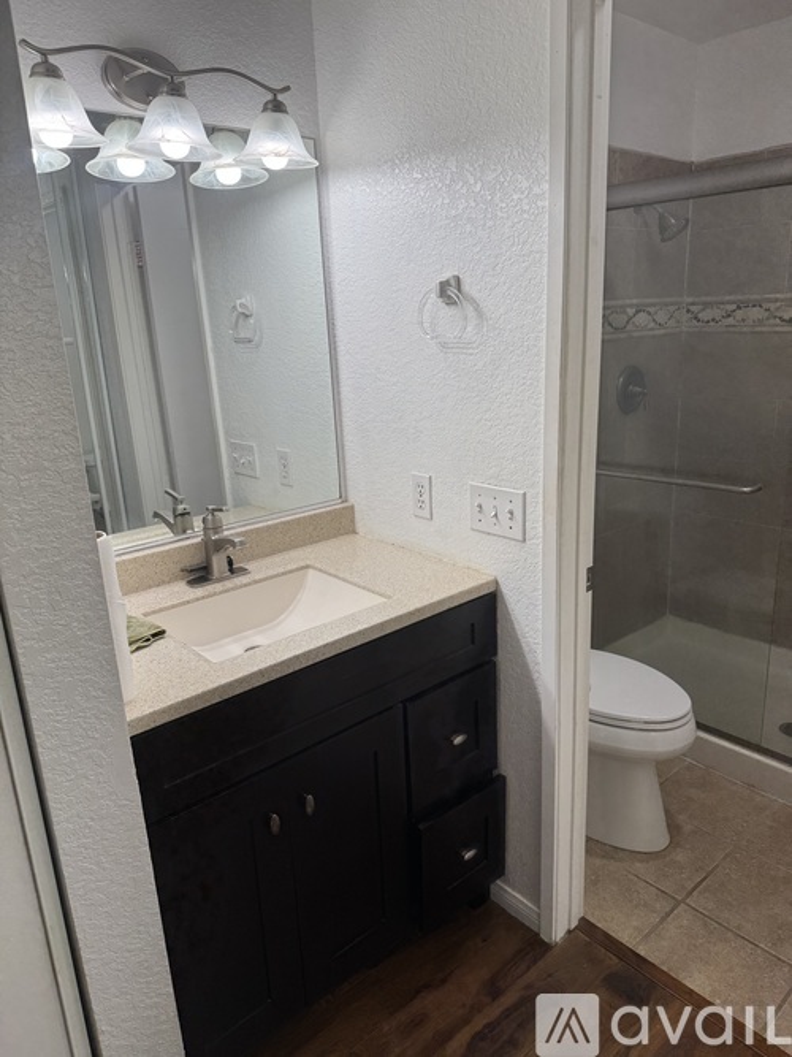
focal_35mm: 24
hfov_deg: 56.8
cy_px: 528
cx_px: 396
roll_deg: +3.1
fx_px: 732
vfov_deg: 71.6
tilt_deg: -15.3
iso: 64
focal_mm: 6.76
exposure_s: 1/166
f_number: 1.78
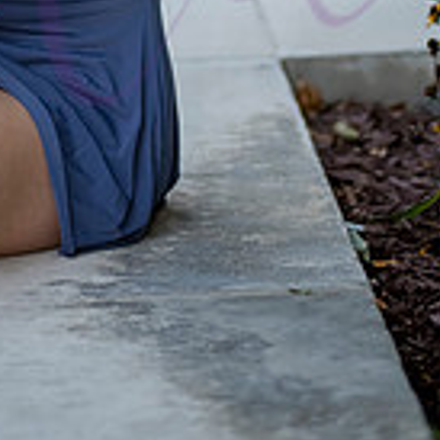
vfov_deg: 7.7
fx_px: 3207
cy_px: -260
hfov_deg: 7.8
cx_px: -29
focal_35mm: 223
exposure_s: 1/400
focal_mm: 80
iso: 800
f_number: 3.5
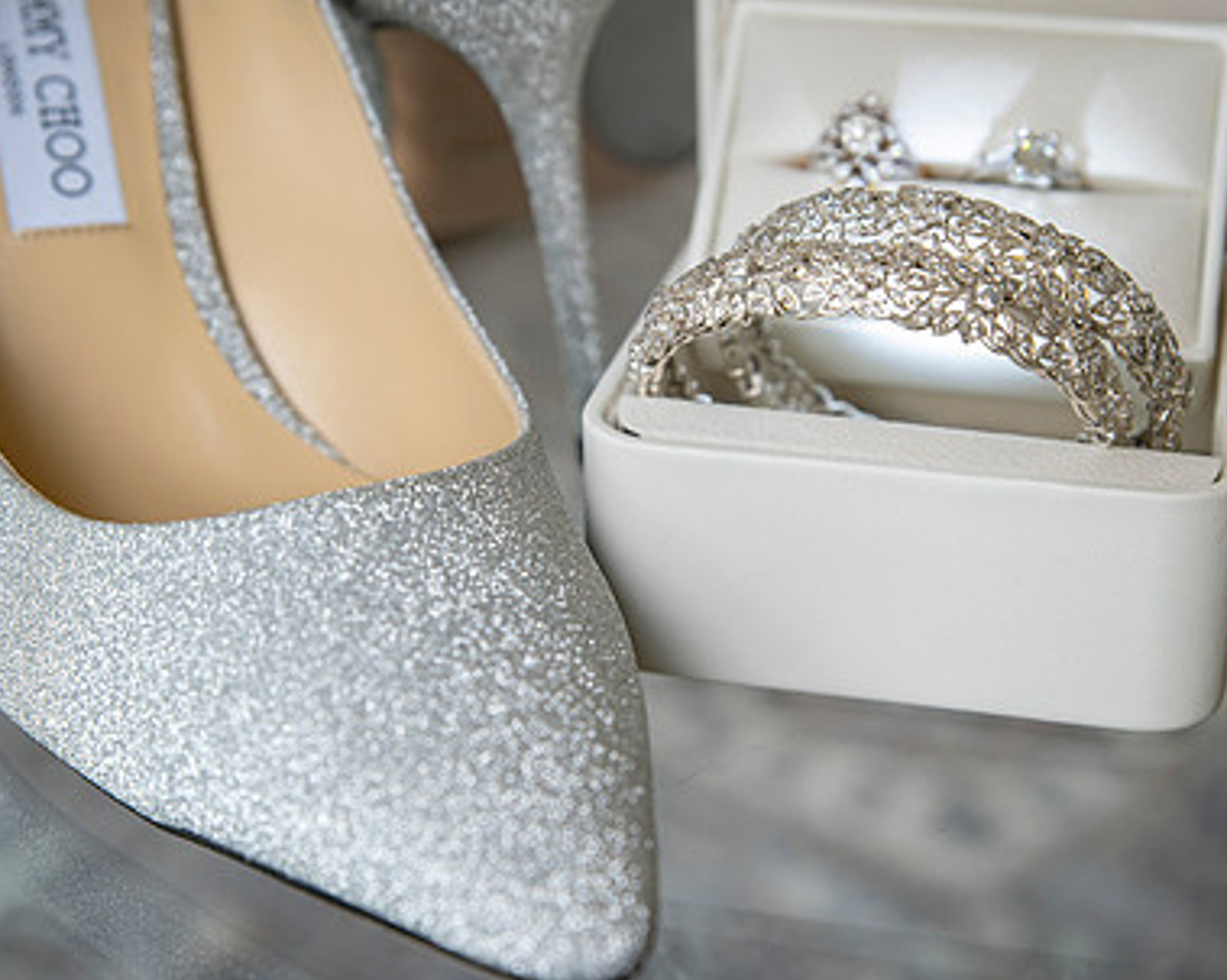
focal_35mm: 77
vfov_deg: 19.9
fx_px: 2795
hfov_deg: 24.8
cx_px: 618
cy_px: 496
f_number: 4
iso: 200
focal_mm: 52
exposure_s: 1/125
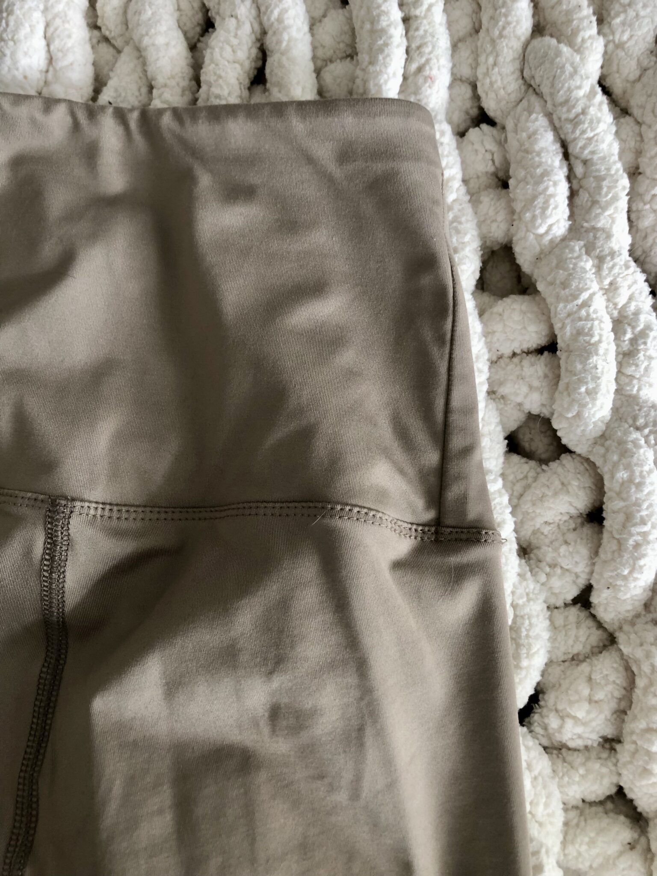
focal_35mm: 28
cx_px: 328
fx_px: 709
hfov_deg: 49.7
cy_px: 438
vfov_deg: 63.4
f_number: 1.8
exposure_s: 1/20
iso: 40
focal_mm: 3.99
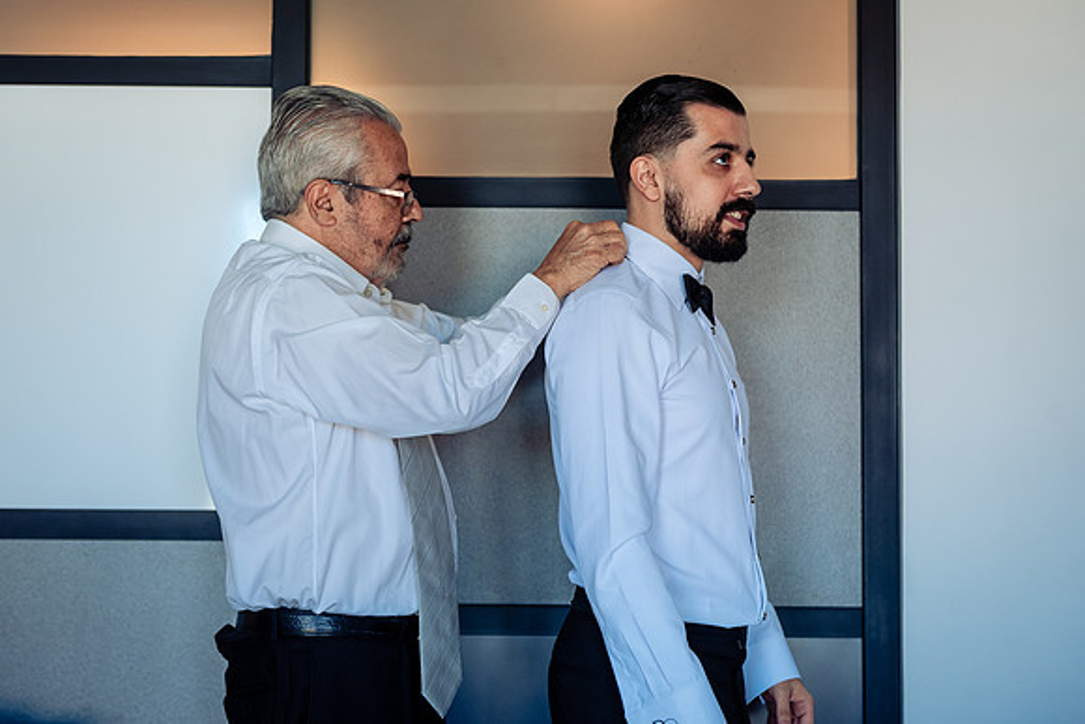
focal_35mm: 55
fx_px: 1664
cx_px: 544
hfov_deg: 36.1
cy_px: 344
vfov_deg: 24.5
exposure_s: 1/125
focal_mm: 52
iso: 800
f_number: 4.5
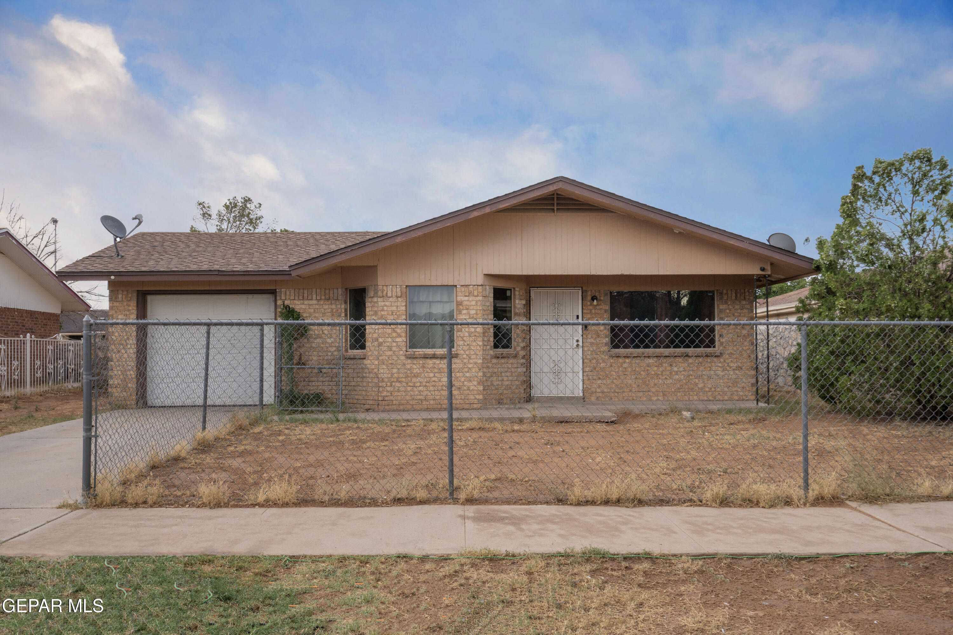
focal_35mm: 30
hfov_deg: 61.9
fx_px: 794
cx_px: 476
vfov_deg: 43.6
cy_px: 318
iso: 400
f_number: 9
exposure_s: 1/80
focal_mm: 30
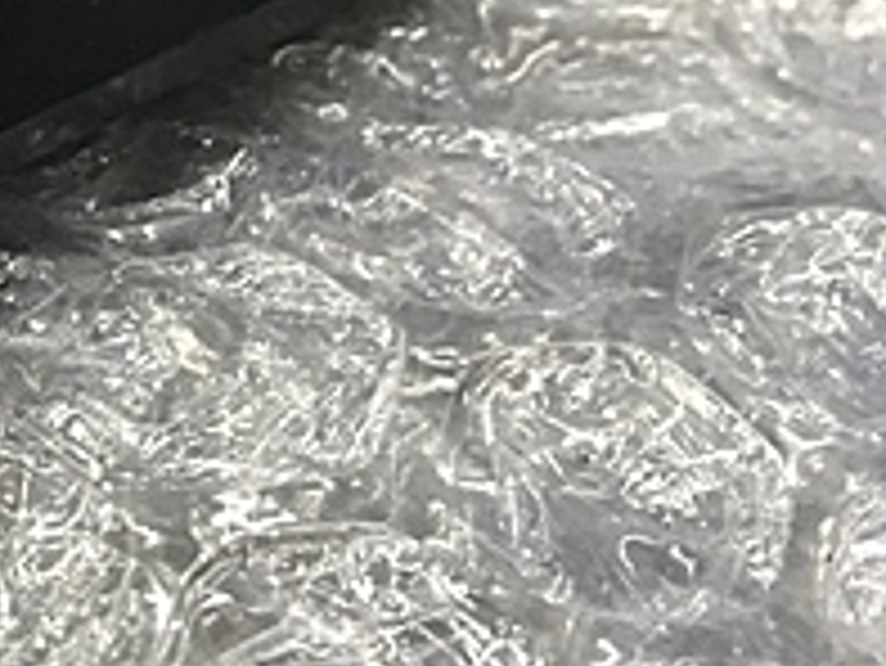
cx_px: -486
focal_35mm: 94
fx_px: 2407
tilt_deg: -54.9
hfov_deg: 18.3
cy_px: 400
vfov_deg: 15.7
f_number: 2.2
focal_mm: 4.15
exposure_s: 1/30
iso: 64
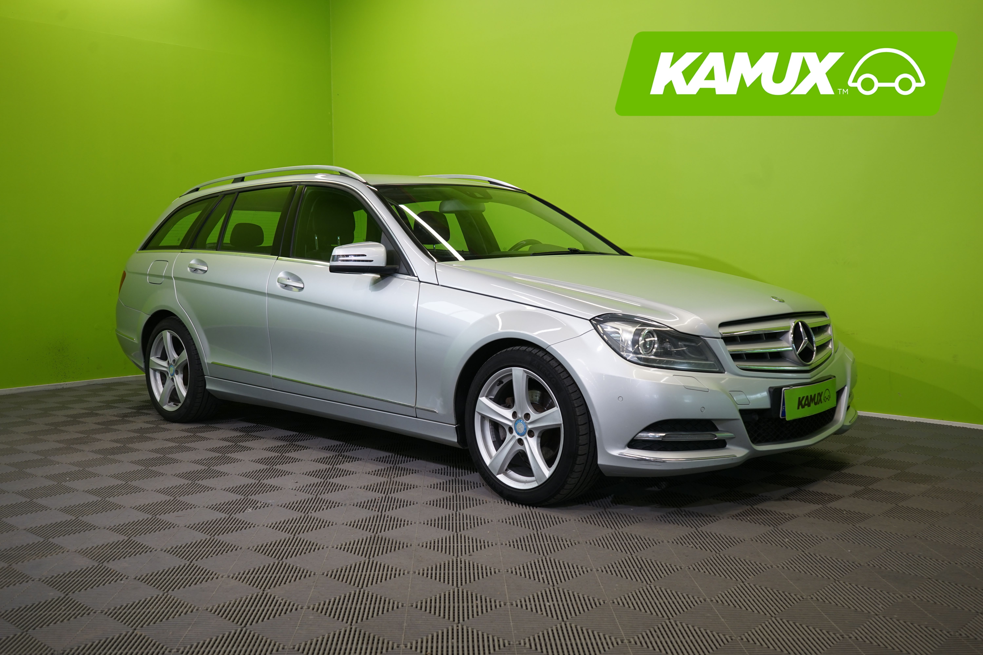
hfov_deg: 54.4
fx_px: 956
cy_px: 328
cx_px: 492
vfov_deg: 37.9
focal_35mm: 35
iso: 400
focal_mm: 35
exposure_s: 1/40
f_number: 6.3
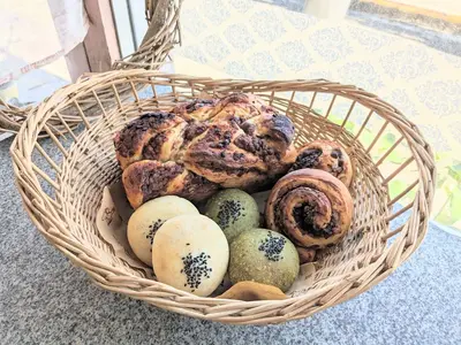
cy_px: 172
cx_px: 230
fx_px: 360
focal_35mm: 27
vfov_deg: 51.4
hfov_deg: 65.3
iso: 45
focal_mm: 4.38
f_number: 1.73
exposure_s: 1/835
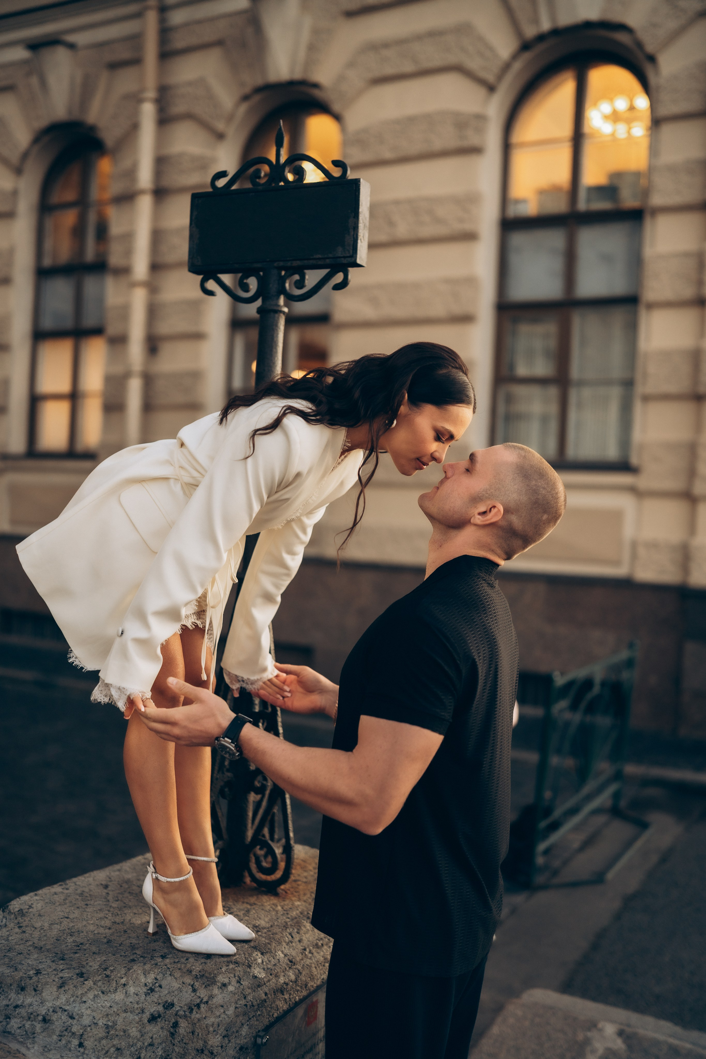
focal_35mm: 35
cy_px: 530
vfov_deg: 54.4
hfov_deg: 37.9
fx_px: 1030
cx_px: 353
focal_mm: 35
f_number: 1.2
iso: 100
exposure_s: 1/320
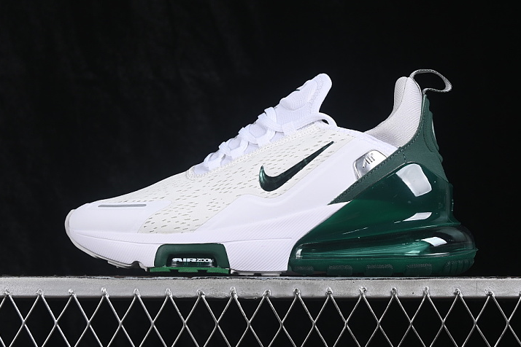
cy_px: 155
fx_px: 1216
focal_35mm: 84
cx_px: 273
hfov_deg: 24.2
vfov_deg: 16.3
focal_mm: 50
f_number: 8
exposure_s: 1/80
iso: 160
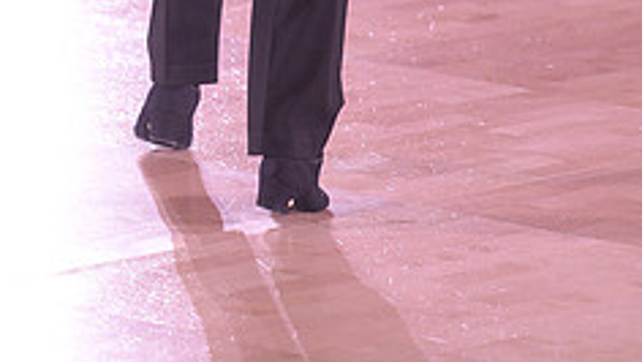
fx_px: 5263
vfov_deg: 3.9
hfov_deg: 7.0
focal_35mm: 309
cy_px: -370
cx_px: 292
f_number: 3.5
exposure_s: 1/250
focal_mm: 120
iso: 1600
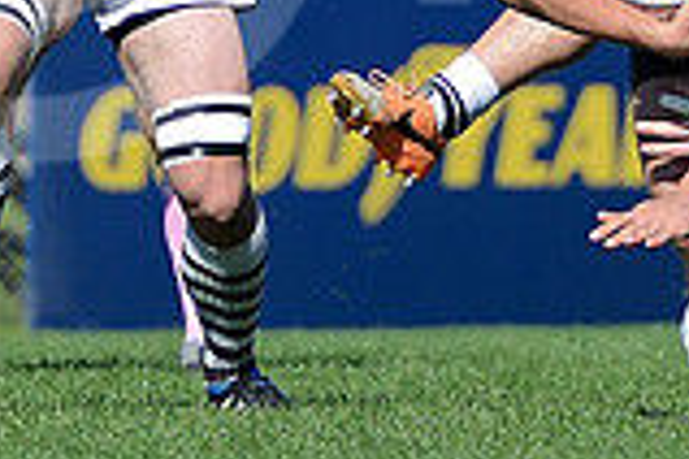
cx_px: 767
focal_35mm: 986
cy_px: -145
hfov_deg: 2.1
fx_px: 18869
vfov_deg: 1.4
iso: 320
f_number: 4
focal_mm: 270
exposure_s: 1/2000
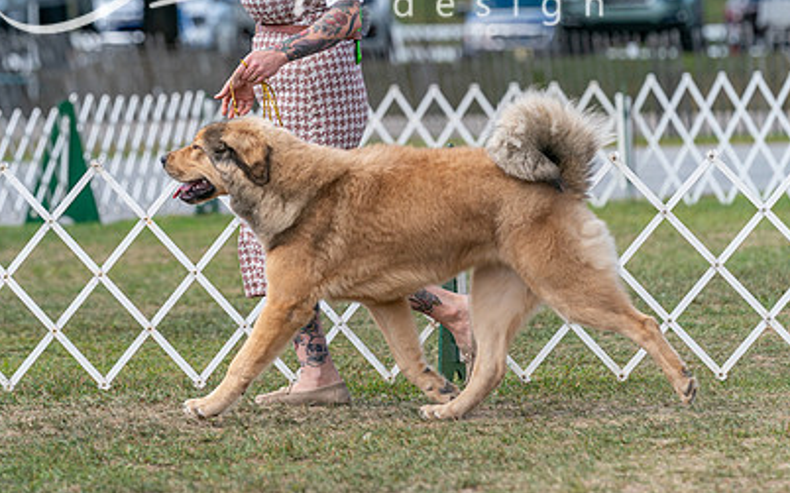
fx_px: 6414
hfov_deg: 7.0
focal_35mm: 298
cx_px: 319
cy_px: 75
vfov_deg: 4.4
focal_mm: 174
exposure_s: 1/1250
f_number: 4
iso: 320
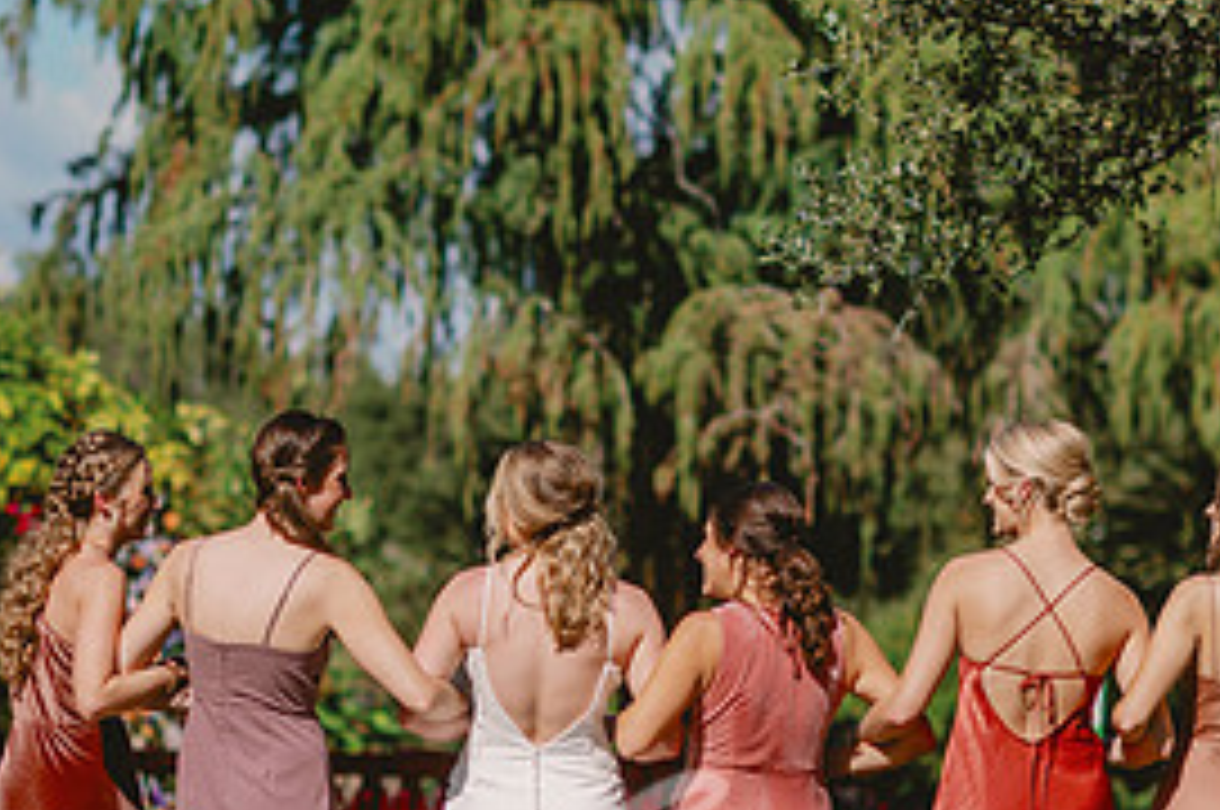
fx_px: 6160
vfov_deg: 7.5
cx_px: 468
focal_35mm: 182
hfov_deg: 11.3
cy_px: 518
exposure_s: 1/4000
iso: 50
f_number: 2.2
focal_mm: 85
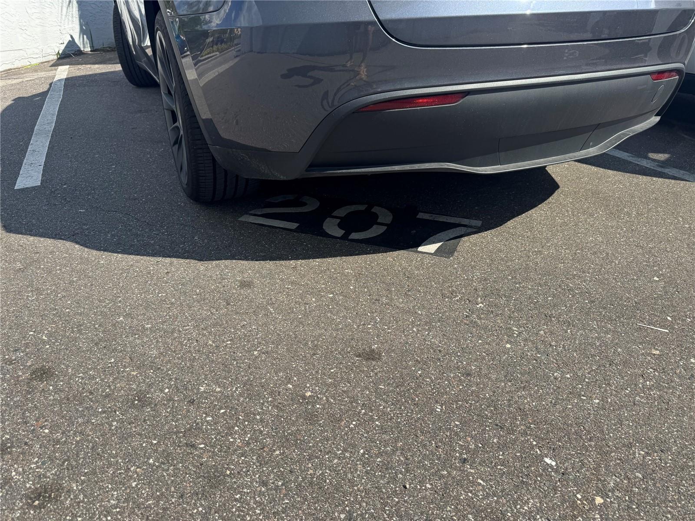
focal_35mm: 24
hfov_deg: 71.6
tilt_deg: -28.6
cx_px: 348
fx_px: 482
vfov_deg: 56.8
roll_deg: -0.3
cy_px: 260
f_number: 1.78
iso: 80
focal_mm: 6.76
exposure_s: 1/2959
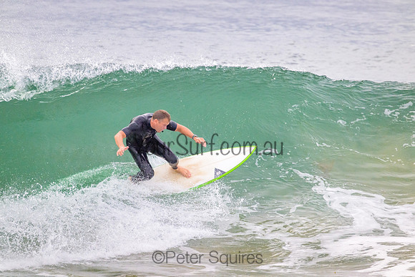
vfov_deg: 1.7
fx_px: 9224
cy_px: 138
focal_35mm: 800
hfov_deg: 2.6
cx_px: 208
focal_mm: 800
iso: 2500
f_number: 11
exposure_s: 1/2000
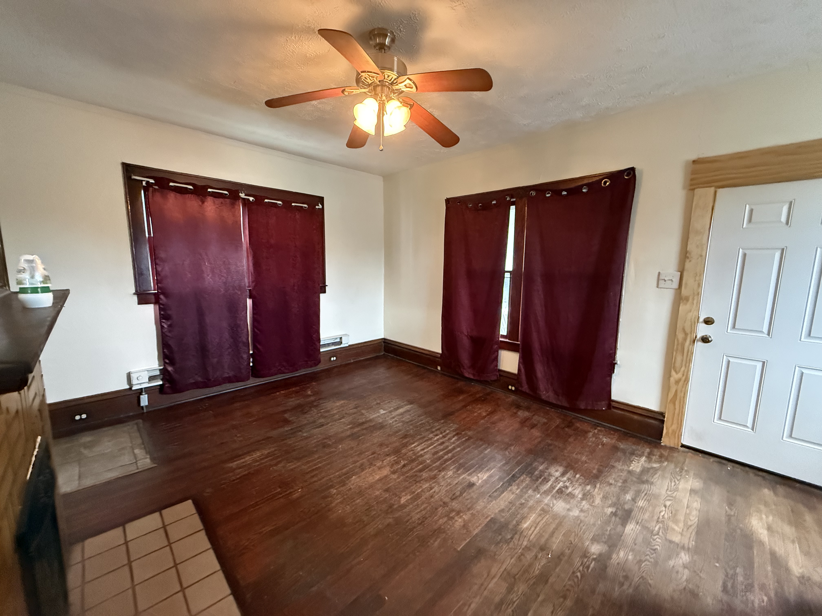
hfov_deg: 102.1
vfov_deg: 85.7
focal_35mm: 14
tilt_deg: -4.8
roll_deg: -1.1
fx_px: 332
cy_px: 308
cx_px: 411
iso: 1000
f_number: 2.2
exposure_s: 1/60
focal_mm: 2.22
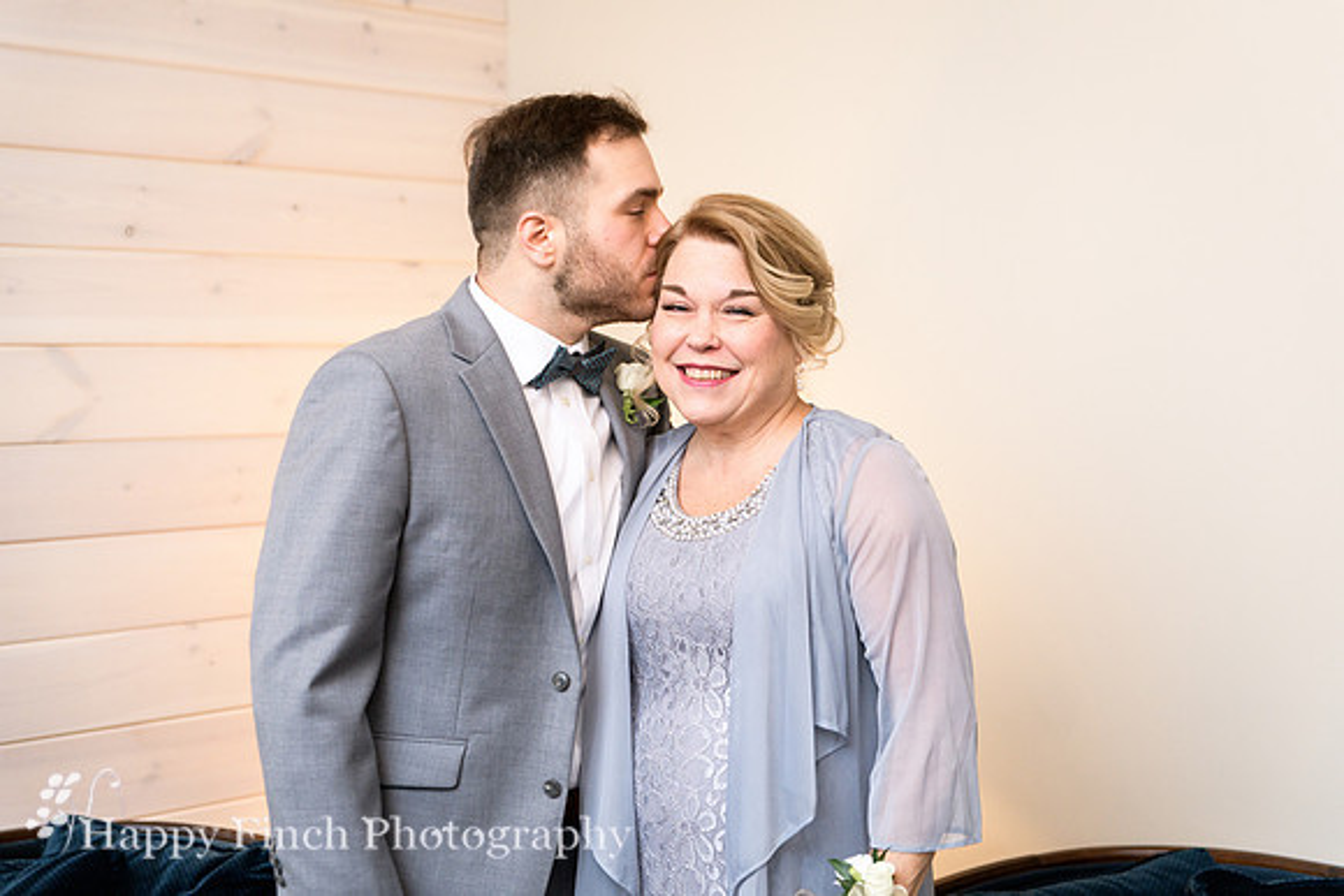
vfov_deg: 25.2
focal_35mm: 54
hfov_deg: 37.0
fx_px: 2005
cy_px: 433
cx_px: 694
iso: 400
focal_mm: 52
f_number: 2.8
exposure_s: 1/100
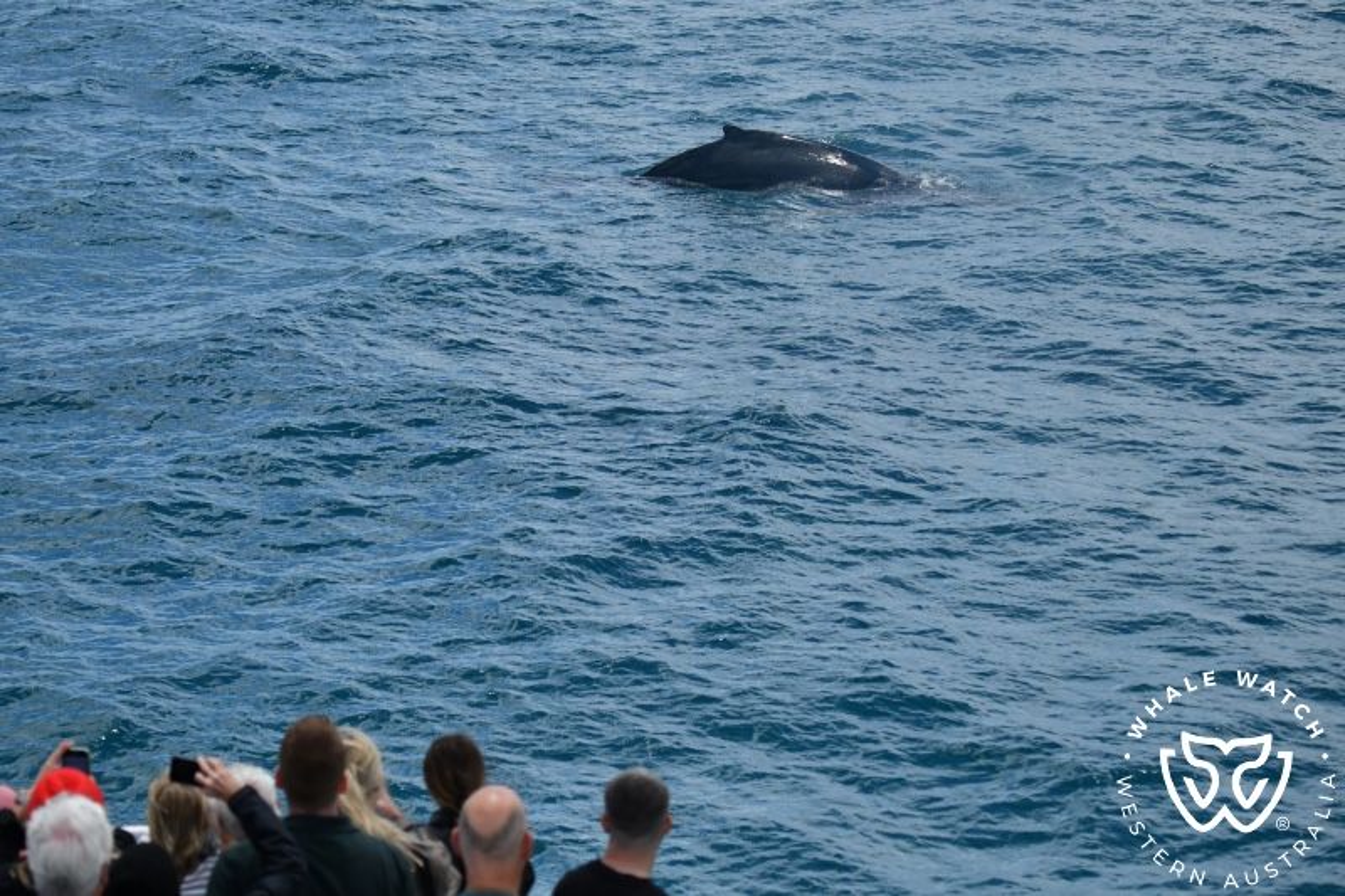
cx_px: 672
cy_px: 448
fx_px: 3212
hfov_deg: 23.6
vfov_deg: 15.9
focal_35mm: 86
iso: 640
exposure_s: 1/8000
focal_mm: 86
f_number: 4.8
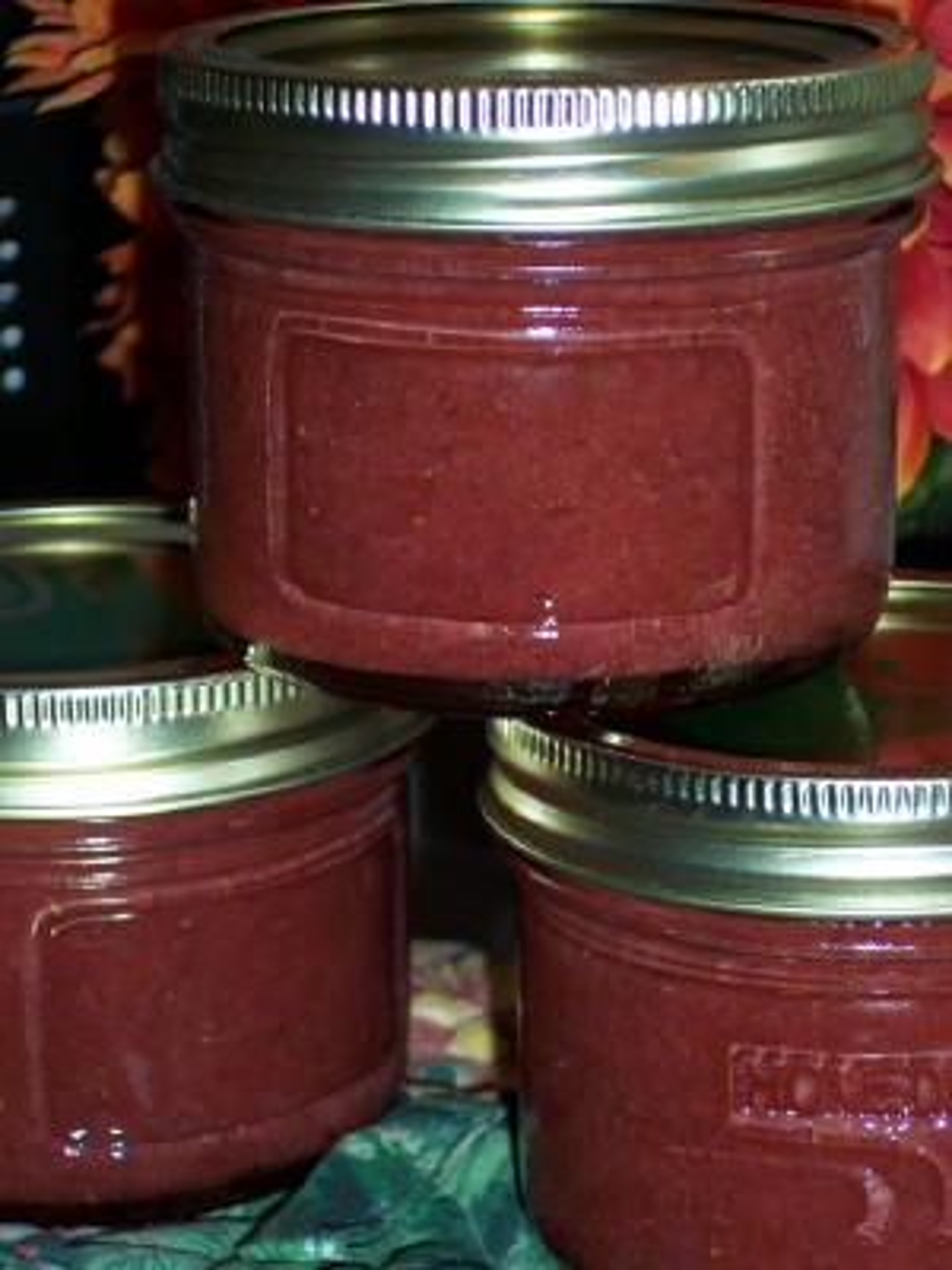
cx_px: 476
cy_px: 635
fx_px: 4290
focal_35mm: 117
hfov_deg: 12.7
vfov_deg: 16.8
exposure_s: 1/125
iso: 100
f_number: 4.8
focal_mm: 24
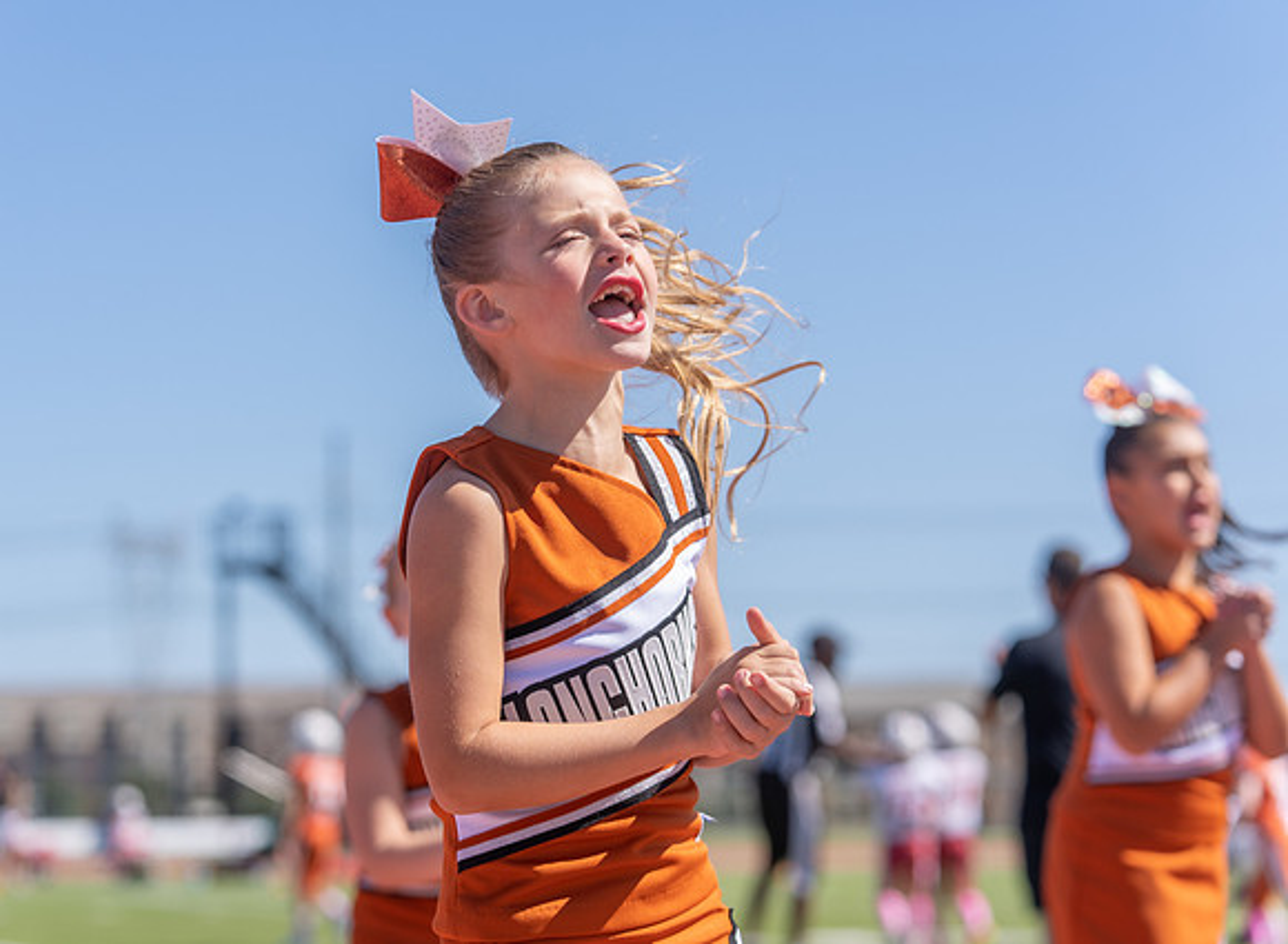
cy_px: 444
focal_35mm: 110
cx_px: 538
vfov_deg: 13.3
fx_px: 4041
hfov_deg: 18.1
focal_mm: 97
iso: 100
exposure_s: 1/1000
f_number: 4
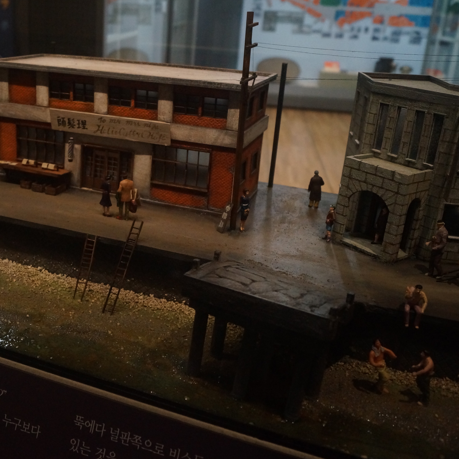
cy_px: 232
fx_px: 585
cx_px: 123
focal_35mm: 39
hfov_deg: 41.7
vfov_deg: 42.8
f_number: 4
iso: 2000
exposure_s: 1/60
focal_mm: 20
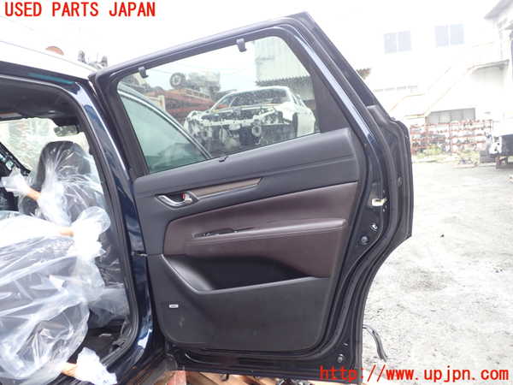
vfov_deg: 46.8
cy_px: 192
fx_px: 445
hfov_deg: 60.0
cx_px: 256
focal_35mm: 30
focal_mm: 5.4
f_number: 2.3
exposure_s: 1/60
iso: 100
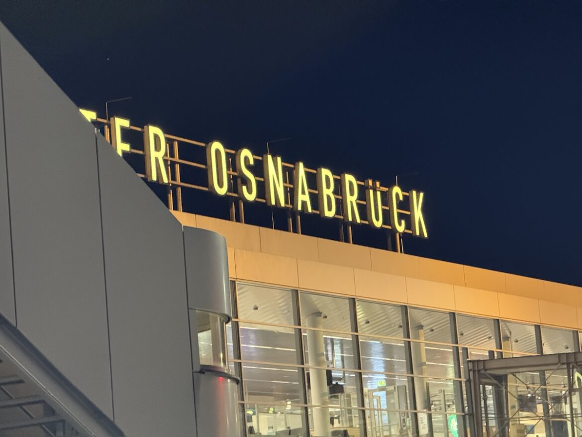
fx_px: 2018
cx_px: 291
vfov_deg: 12.4
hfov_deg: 16.4
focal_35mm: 120
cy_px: 218
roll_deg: +4.4
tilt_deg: +9.9
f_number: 2.8
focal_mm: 15.66
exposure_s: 1/33
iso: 1600
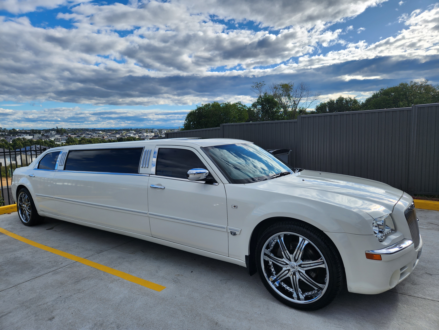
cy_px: 165
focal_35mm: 23
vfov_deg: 58.9
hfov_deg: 73.9
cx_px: 220
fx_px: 292
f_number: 1.8
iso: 20
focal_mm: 5.4
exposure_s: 1/2066
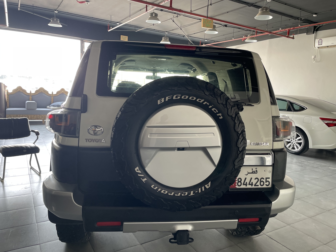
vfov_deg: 53.1
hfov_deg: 67.3
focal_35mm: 26
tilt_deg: -6.6
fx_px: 252
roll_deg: -3.1
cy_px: 126
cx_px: 168
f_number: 1.6
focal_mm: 4.2
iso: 125
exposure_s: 1/120
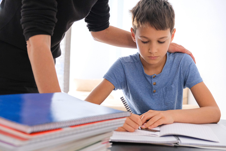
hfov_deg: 40.3
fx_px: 308
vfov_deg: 27.5
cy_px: 76
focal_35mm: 49
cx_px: 113
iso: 3200
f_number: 3.6
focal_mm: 32.9
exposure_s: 1/20
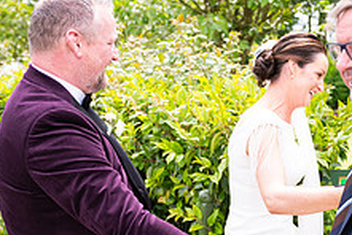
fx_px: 744
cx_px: 274
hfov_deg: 26.2
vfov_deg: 17.7
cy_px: 210
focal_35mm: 76
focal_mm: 29
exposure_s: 1/1250
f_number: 3.5
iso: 250
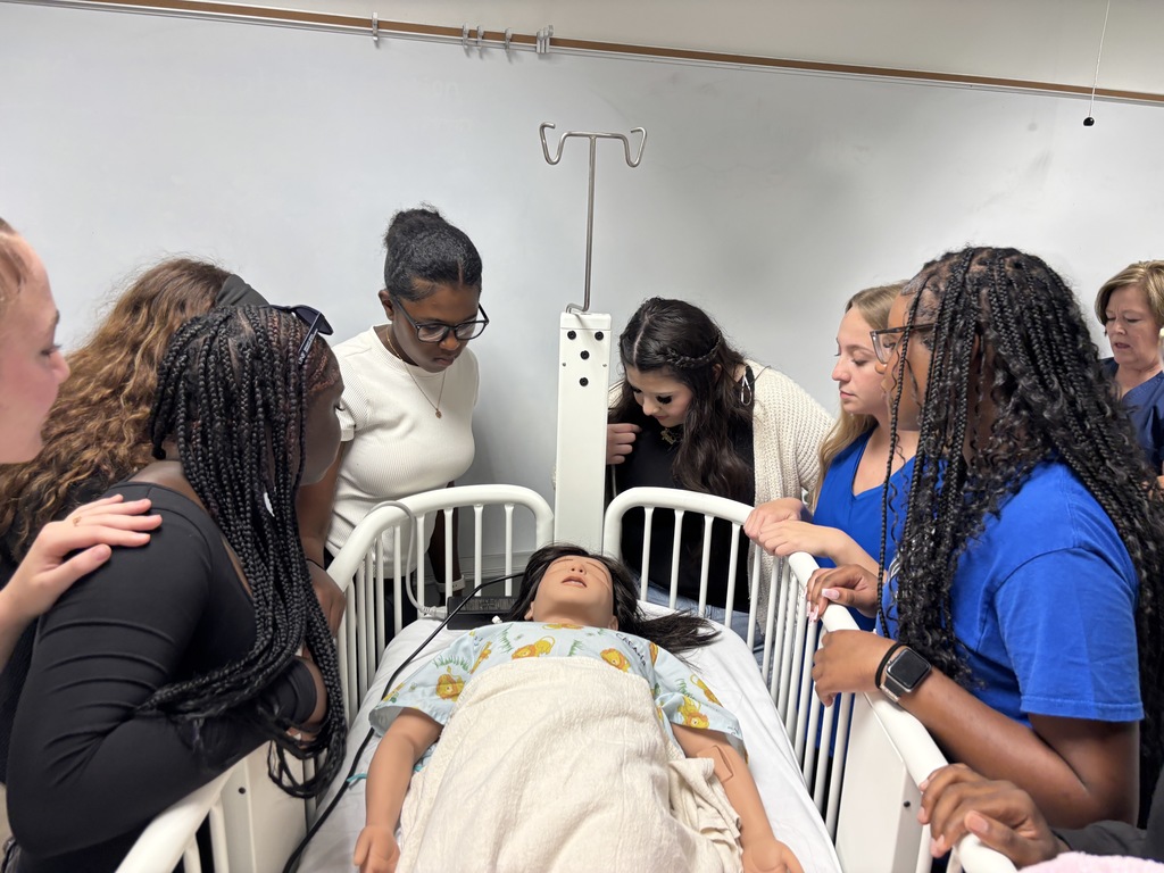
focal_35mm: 26
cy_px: 436
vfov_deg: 53.1
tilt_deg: -16.1
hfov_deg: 67.3
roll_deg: -2.5
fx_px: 874
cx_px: 582
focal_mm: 5.96
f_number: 1.6
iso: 80
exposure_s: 1/62
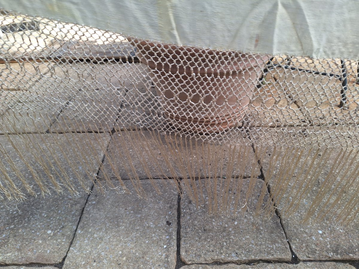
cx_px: 180
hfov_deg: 73.9
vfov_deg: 58.9
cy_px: 134
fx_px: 239
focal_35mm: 23
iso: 40
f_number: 1.8
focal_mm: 5.54
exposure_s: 1/237
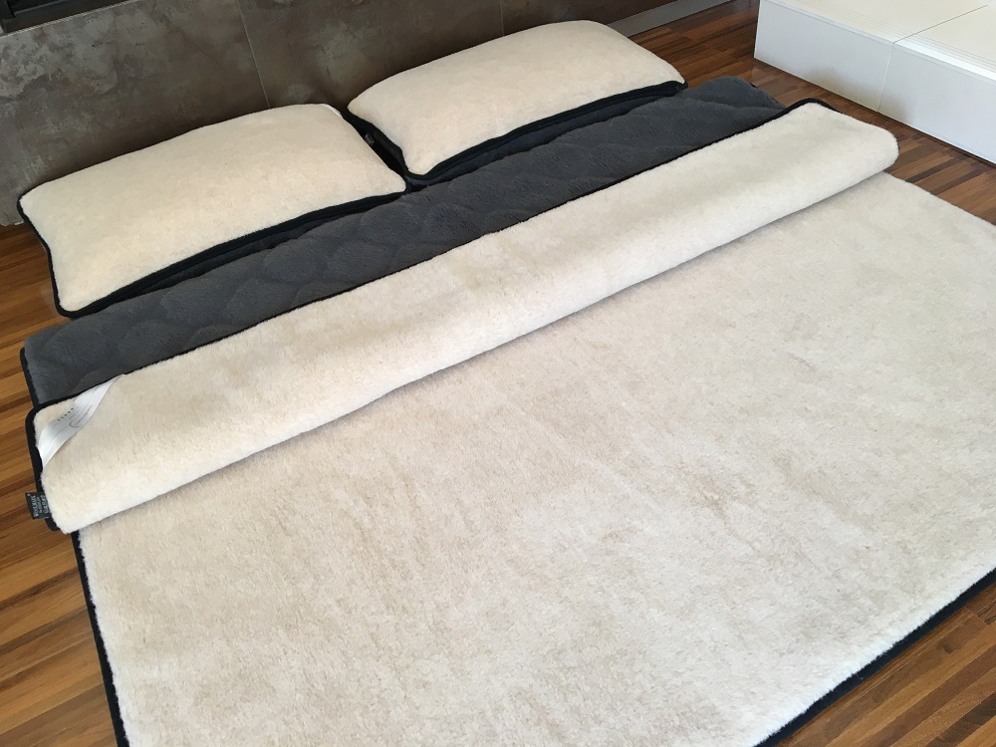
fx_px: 834
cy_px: 374
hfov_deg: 61.7
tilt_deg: -43.5
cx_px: 498
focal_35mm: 29
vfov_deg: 48.2
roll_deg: +7.4
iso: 80
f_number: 2.2
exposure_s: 1/33
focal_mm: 4.15
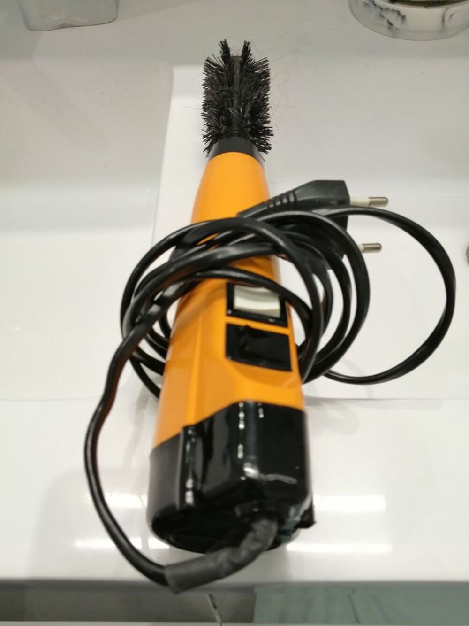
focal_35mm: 26
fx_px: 470
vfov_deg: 67.3
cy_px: 313
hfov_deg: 53.1
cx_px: 234
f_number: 1.8
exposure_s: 1/33.3
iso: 80
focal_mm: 3.46
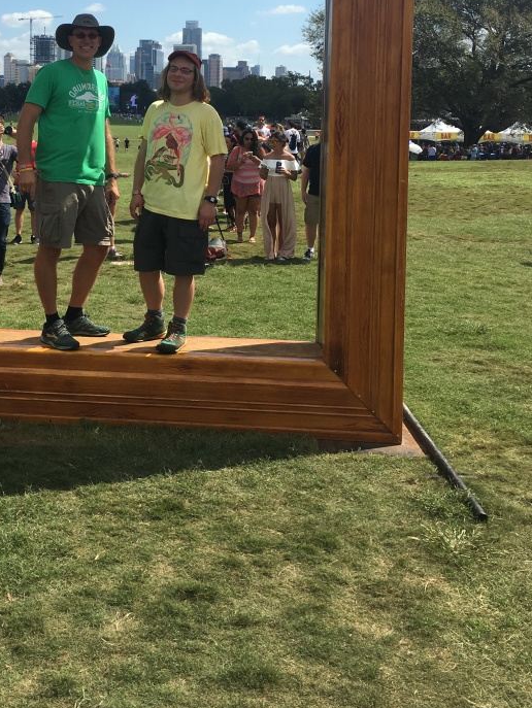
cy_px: 174
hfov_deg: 31.6
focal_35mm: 45
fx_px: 921
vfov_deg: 40.8
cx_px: 128
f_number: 2.2
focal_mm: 4.15
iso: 25
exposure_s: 1/1789
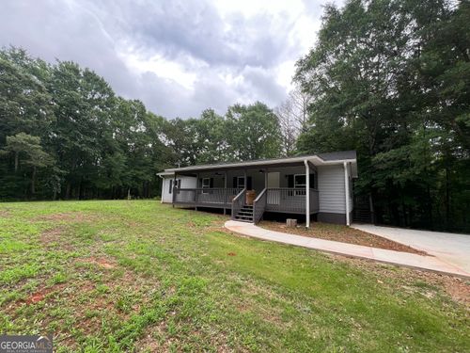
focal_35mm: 13
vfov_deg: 89.9
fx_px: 177
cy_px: 176
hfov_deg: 106.2
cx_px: 235
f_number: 1.8
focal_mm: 1.57
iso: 32
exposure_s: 1/252
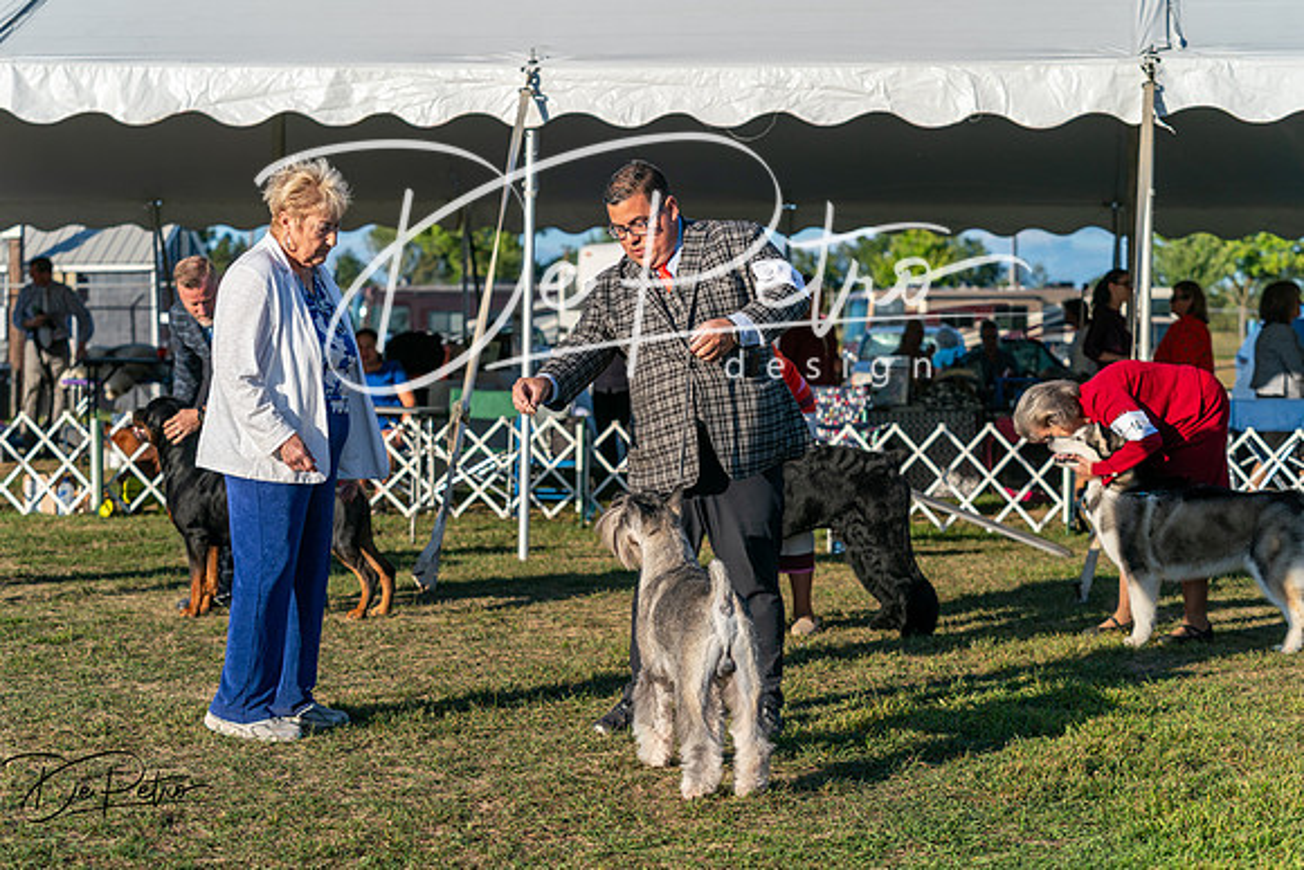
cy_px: 435
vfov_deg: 18.9
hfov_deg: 28.1
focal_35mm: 72
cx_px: 652
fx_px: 2608
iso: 160
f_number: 4.5
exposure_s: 1/1250
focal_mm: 72
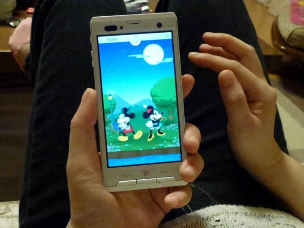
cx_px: 152
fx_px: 272
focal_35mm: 31
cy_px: 114
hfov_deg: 58.4
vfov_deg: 45.4
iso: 800
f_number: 3.5
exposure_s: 1/20
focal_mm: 5.4
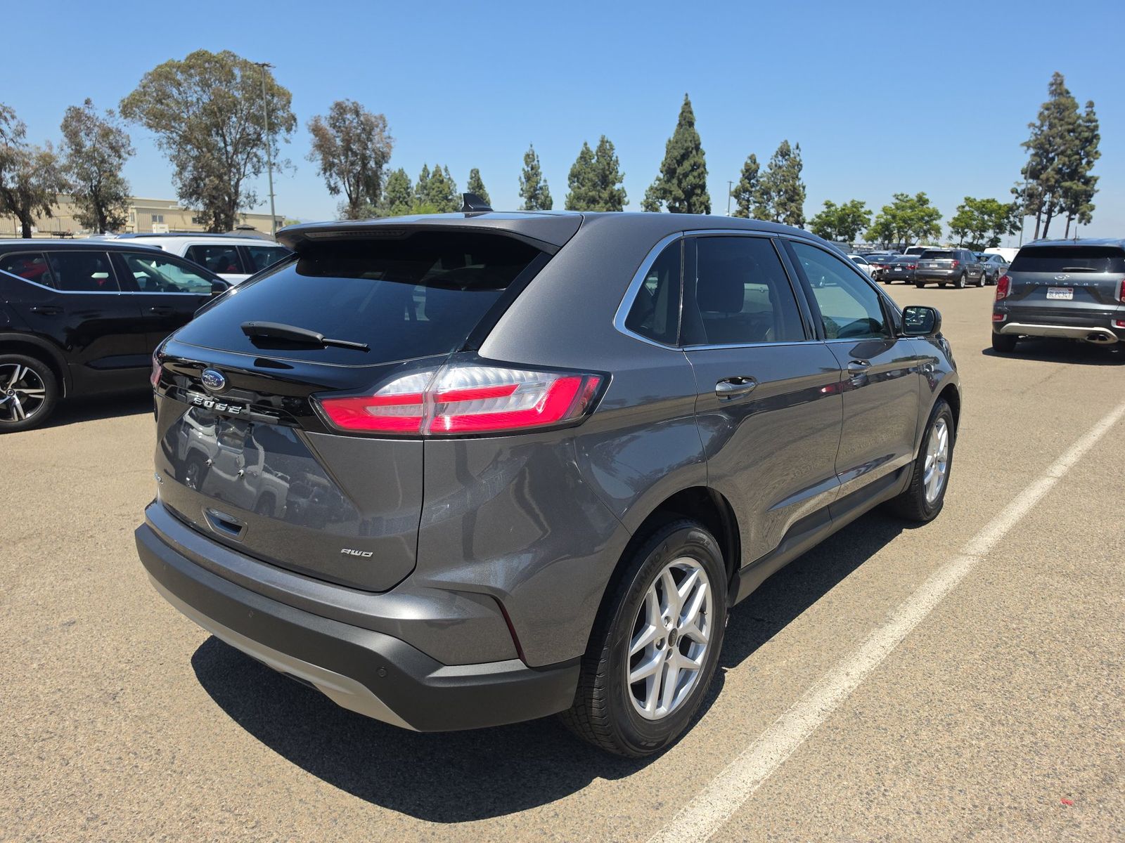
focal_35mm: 23
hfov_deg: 73.9
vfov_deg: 58.9
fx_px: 747
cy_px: 422
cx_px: 562
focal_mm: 6.5
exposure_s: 1/4649
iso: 63
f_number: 1.4
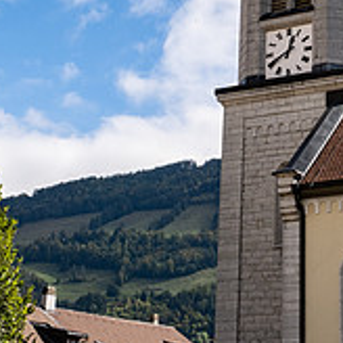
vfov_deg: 20.0
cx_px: 251
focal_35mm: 84
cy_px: -2
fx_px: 942
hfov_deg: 20.5
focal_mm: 24.2
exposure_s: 1/1500
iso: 320
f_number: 5.6
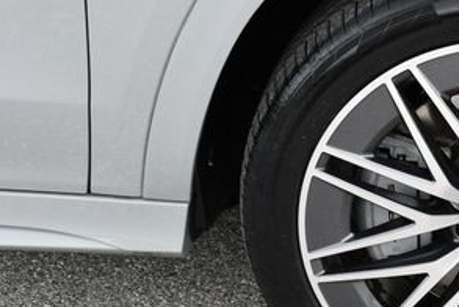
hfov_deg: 18.8
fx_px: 1340
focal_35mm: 105
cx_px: 478
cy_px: 144
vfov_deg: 13.1
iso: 200
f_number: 6.3
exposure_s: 1/250
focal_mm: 24
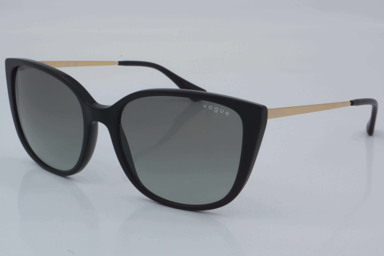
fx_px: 800
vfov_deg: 18.2
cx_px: 192
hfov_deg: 27.0
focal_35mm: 75
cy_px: 128
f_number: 32
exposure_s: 1/4
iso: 100
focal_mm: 50
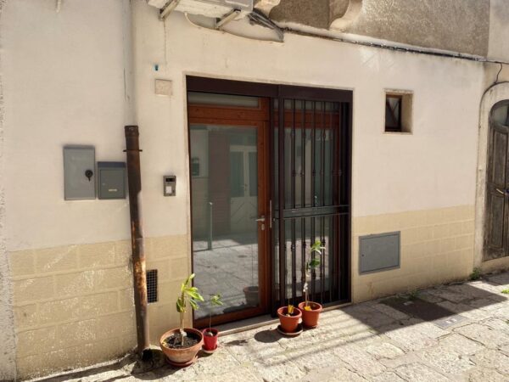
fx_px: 382
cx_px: 254
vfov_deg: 53.1
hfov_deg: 67.3
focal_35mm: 26
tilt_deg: -5.4
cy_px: 191
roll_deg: +0.0
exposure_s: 1/1447
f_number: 1.8
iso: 32
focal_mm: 4.25
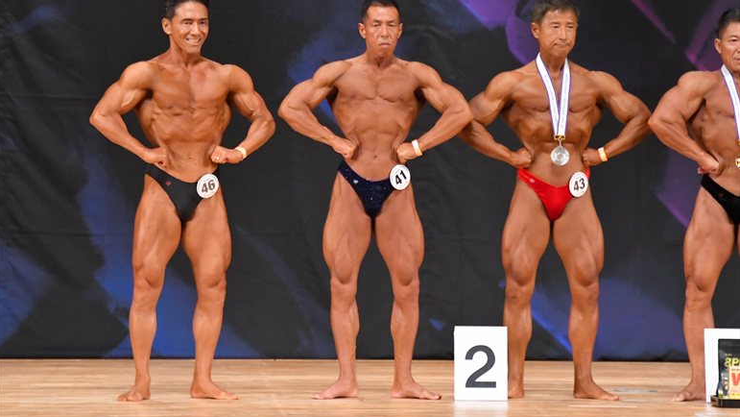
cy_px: 186
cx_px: 369
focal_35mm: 300
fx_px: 5888
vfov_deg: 4.1
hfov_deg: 7.2
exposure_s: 1/400
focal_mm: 190
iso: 6400
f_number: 5.6
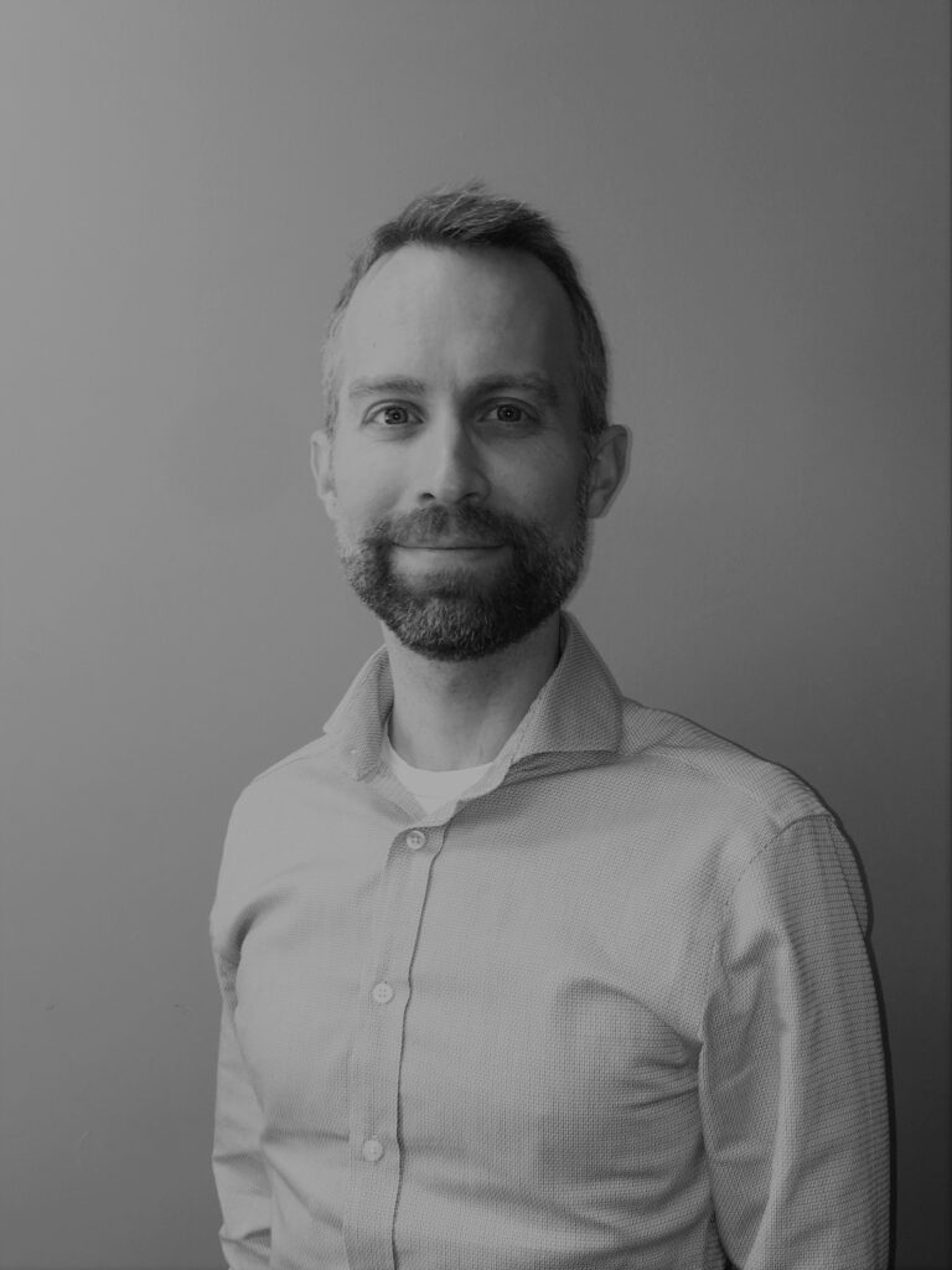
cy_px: 635
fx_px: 1063
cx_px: 476
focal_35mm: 29
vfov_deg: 61.7
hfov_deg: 48.2
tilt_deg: -9.3
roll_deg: +0.4
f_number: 2.2
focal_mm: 4.15
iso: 40
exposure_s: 1/30
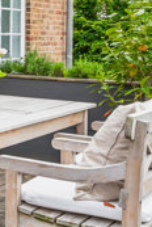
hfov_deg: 13.7
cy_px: 28
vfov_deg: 23.8
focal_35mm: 83
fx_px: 524
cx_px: -165
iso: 400
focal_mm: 18
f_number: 8
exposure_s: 1/320
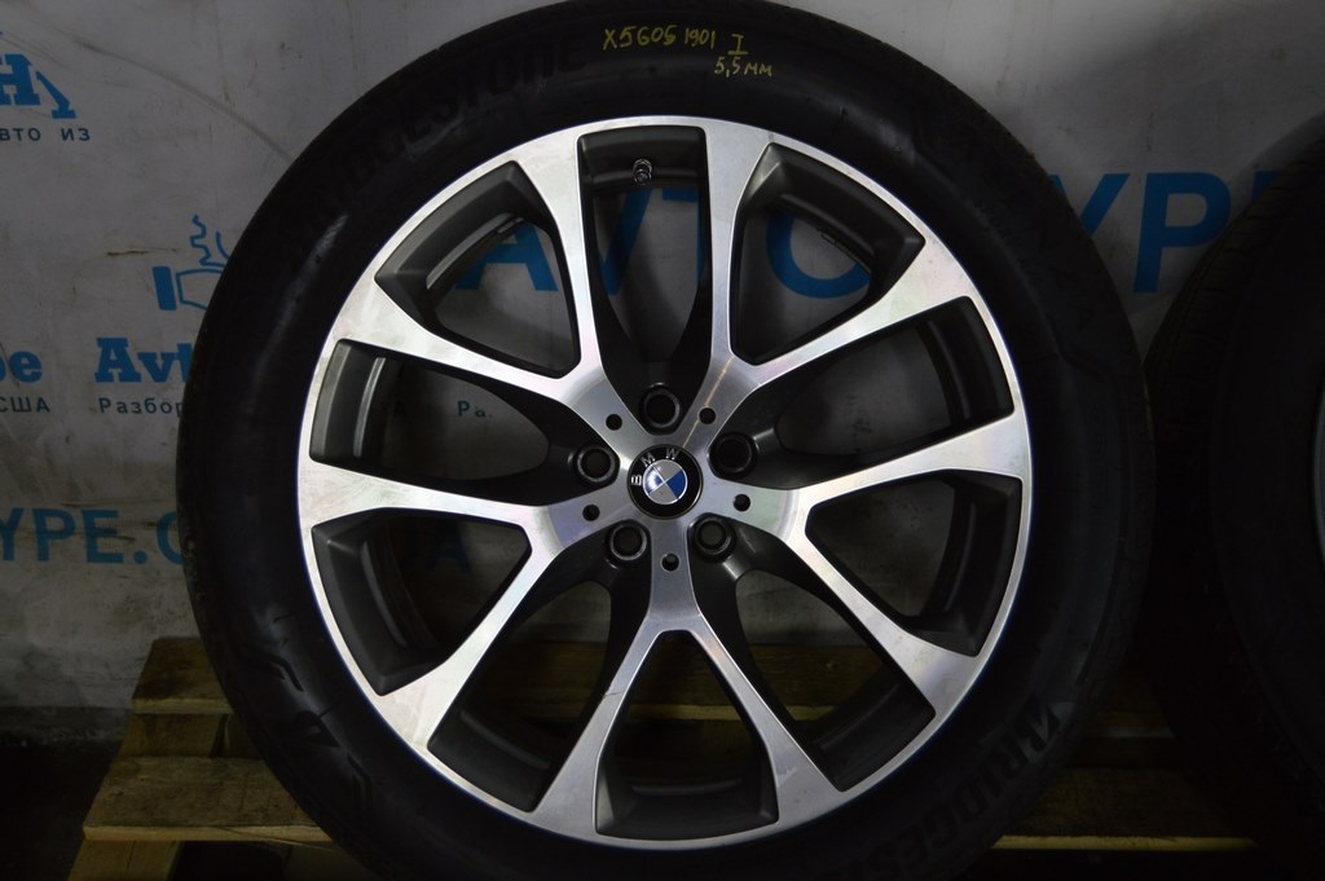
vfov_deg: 26.4
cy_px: 440
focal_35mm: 51
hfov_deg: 38.9
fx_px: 1876
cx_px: 662
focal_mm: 34
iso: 800
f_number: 4.5
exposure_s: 1/60
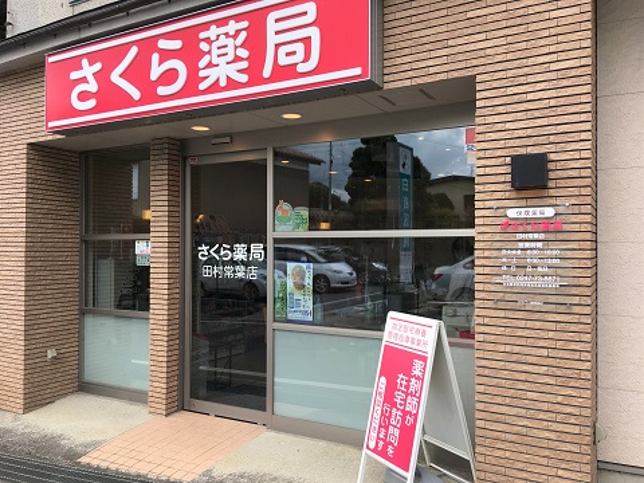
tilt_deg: +0.4
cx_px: 322
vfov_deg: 48.2
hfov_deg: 61.7
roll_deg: +0.2
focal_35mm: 29
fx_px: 540
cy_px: 242
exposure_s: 1/466
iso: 25
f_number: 2.2
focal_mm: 4.15
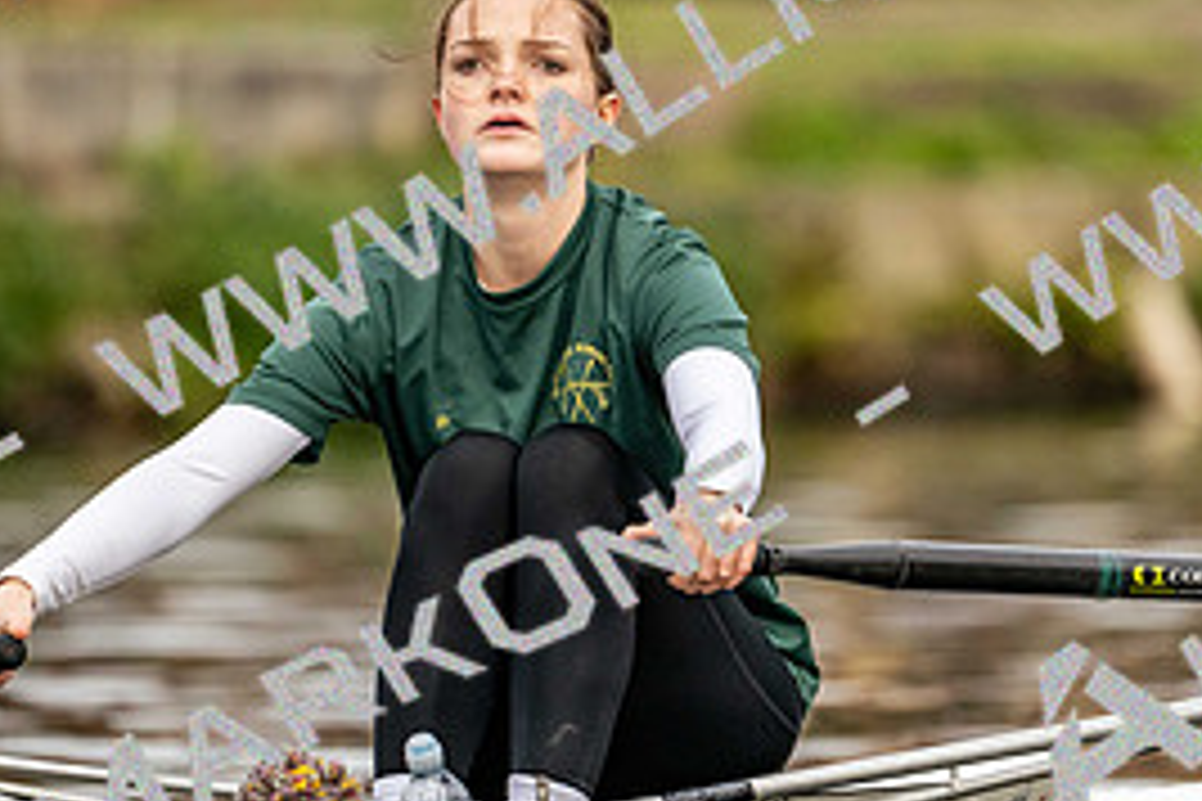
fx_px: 29046
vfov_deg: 1.6
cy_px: 430
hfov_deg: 2.4
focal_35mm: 870
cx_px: 653
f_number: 4.5
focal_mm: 400
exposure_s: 1/2500
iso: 1400
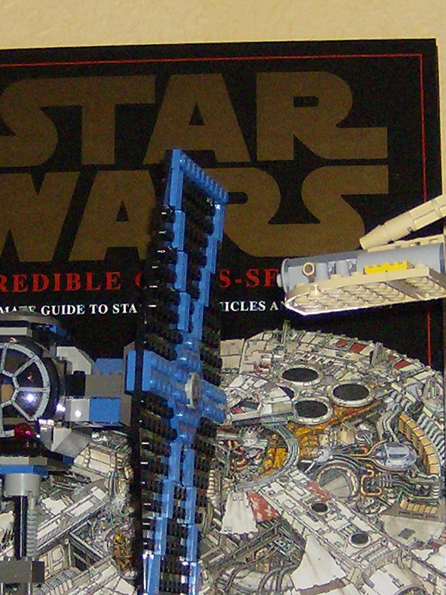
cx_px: 217
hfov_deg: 12.6
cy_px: 382
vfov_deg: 16.7
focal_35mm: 118
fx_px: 2027
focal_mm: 6
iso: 200
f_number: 2.8
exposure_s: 1/60
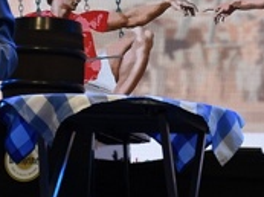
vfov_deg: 6.4
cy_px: -8
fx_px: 1758
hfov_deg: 8.6
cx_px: 153
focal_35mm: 231
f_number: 7.1
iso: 400
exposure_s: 1/200
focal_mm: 48
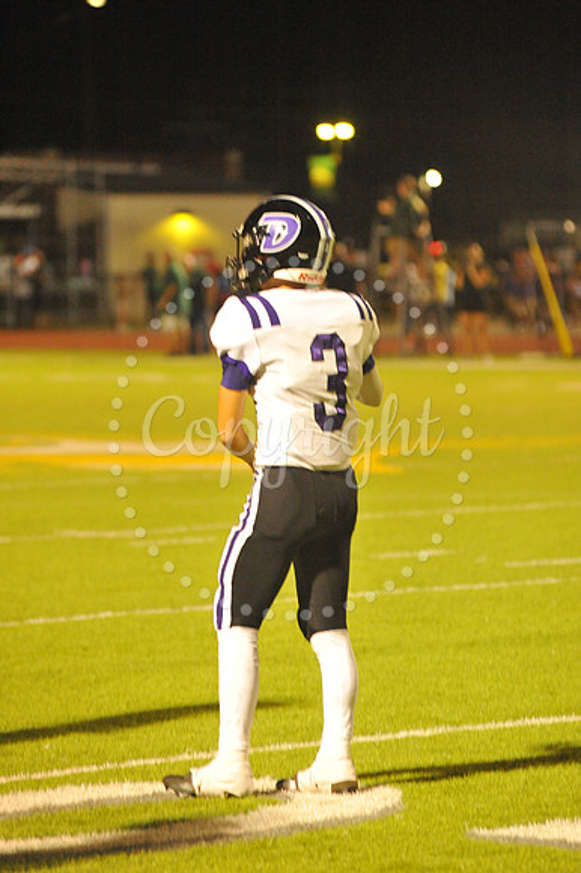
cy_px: 436
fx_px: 4847
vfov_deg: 10.3
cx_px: 290
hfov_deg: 6.9
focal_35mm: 200
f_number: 5
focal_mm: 200
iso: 6400
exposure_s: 1/200
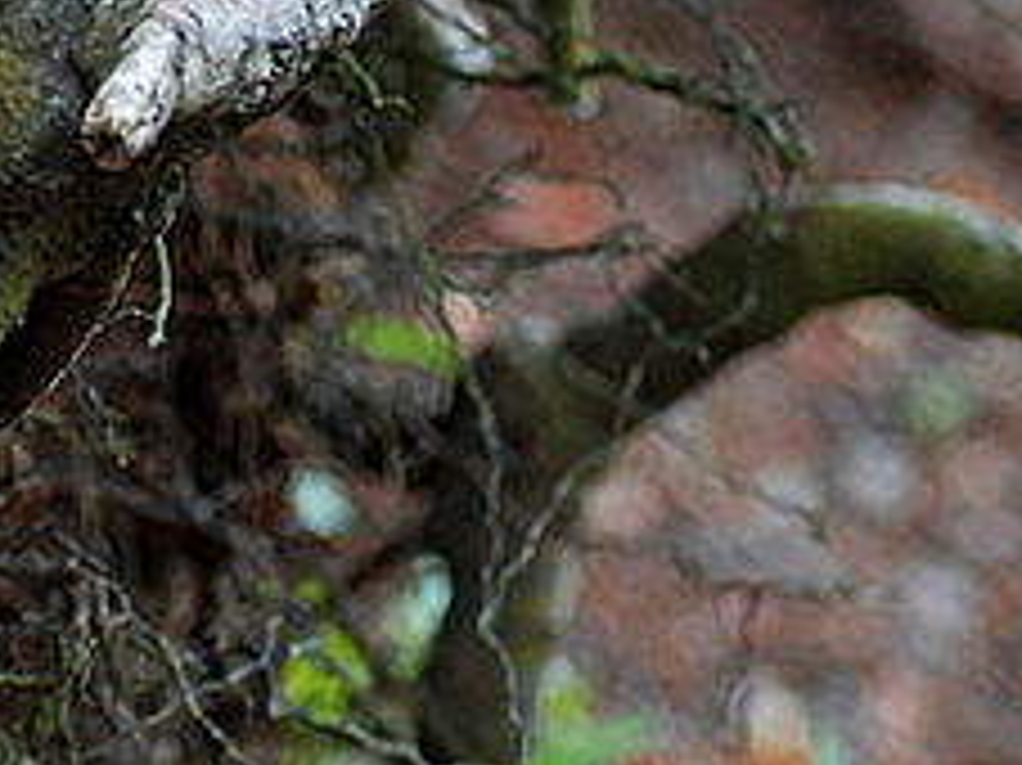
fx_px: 11154
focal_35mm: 378
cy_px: -315
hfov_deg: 5.2
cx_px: 504
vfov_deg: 3.9
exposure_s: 1/80
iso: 400
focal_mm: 66
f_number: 4.2
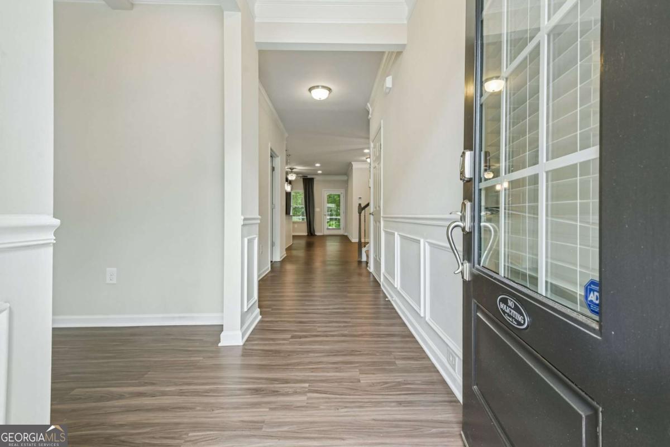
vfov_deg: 73.7
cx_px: 335
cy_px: 224
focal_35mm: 16
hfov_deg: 96.7
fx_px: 298
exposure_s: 1/15
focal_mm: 16
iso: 360
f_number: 8
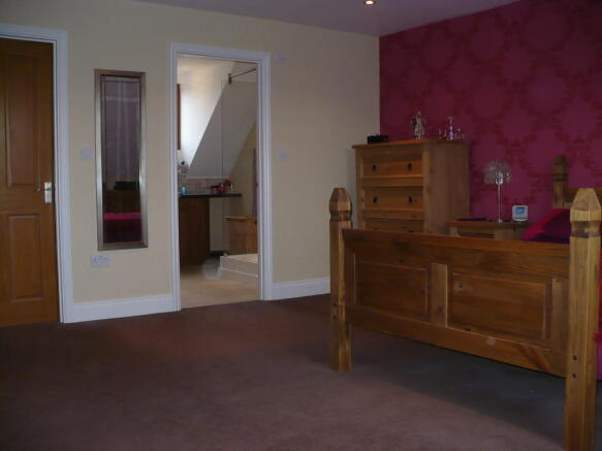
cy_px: 226
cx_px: 301
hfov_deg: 50.1
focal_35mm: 37
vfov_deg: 38.7
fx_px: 643
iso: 200
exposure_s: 1/30
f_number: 2.8
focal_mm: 6.1
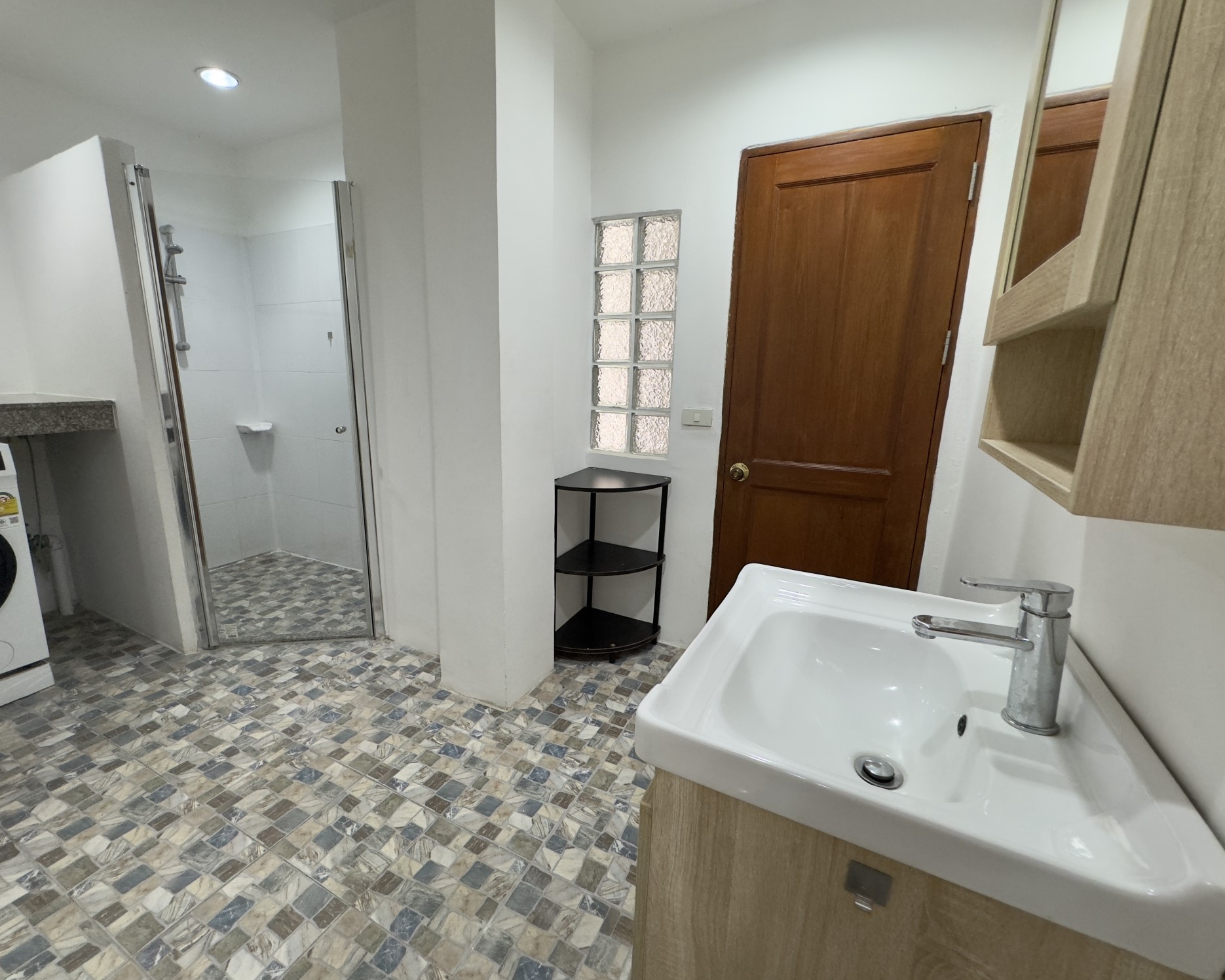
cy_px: 491
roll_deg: -1.1
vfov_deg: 84.0
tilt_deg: -12.1
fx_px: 544
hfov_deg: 96.7
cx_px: 577
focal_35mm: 15
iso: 200
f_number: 2.2
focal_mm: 2.22
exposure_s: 1/100
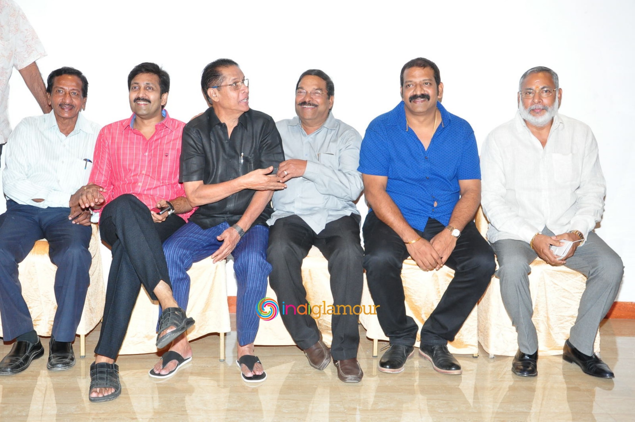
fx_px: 793
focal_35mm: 45
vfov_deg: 29.8
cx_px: 318
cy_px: 211
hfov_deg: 43.6
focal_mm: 30
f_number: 6.3
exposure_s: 1/125
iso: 800
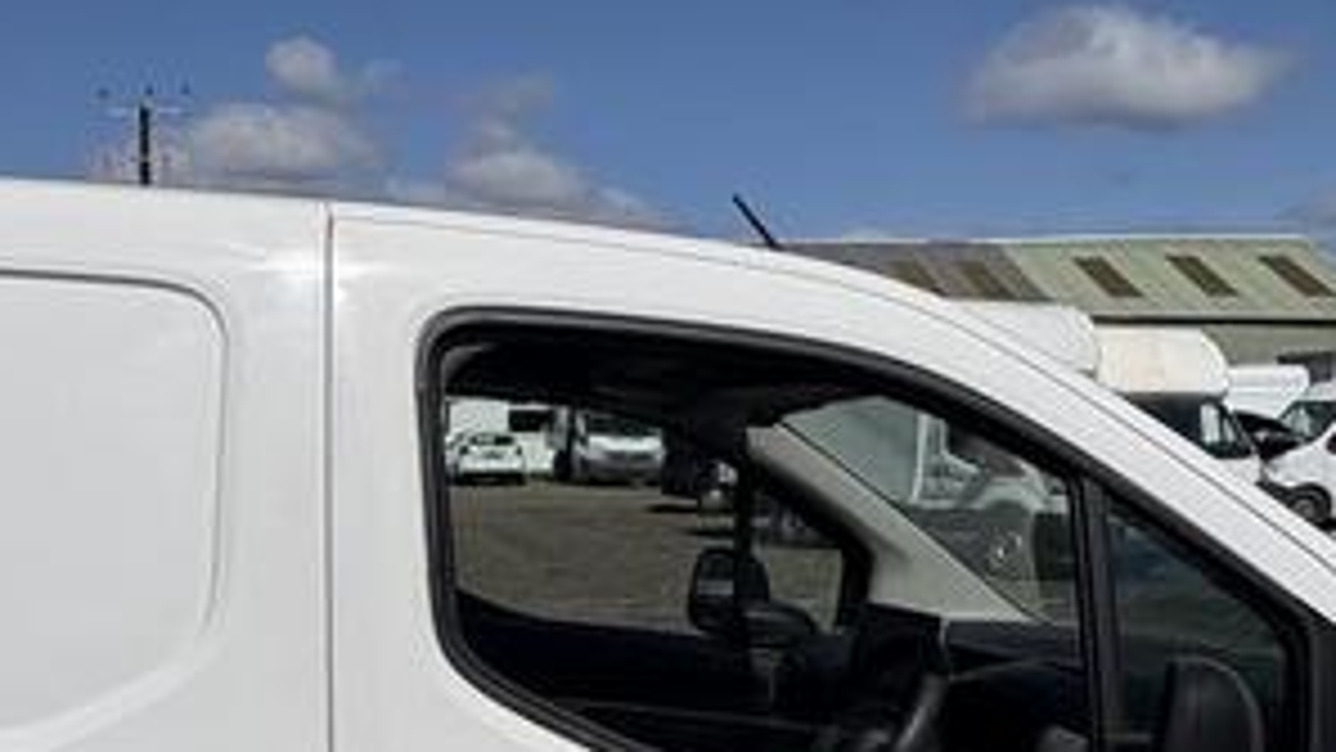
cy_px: 671
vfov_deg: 25.2
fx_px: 1629
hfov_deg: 43.2
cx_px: 337
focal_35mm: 46
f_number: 2.2
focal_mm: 2.22
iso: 40
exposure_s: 1/9009
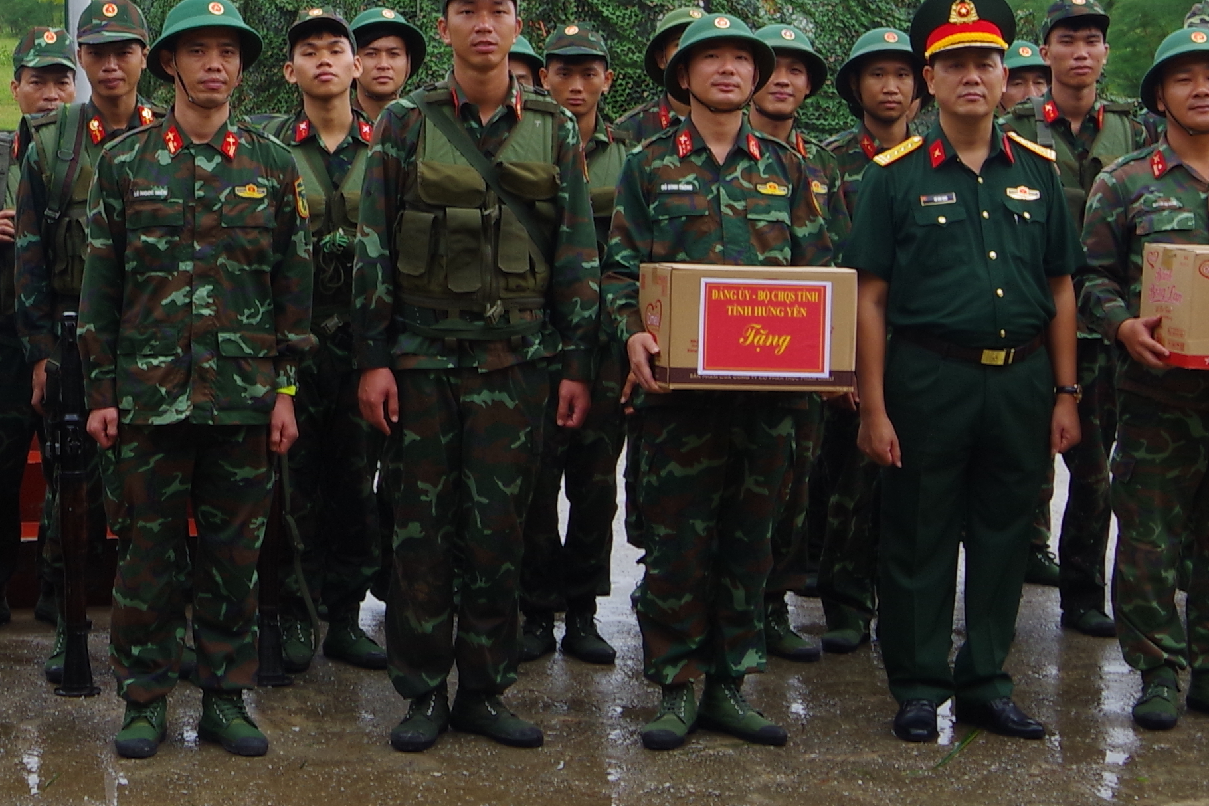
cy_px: 56
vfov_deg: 15.2
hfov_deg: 22.4
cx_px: 160
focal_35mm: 89
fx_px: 2988
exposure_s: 1/125
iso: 200
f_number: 10
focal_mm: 18
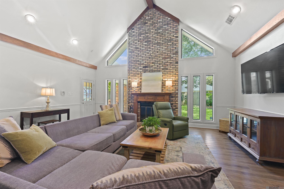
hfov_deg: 104.3
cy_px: 94
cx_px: 142
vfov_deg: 81.2
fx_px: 110
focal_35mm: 14
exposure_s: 4
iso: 200
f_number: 14
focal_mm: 14
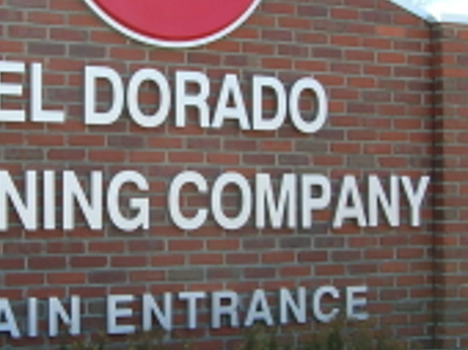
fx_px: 1080
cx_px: 140
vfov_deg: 18.4
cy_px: 147
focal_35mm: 80
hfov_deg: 24.3
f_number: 4.9
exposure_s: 1/130
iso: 50
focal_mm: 5.7
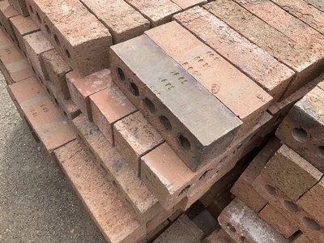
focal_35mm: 29
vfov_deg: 48.2
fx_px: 271
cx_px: 162
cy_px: 122
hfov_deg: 61.7
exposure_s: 1/1098
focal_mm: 3
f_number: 1.8
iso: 25
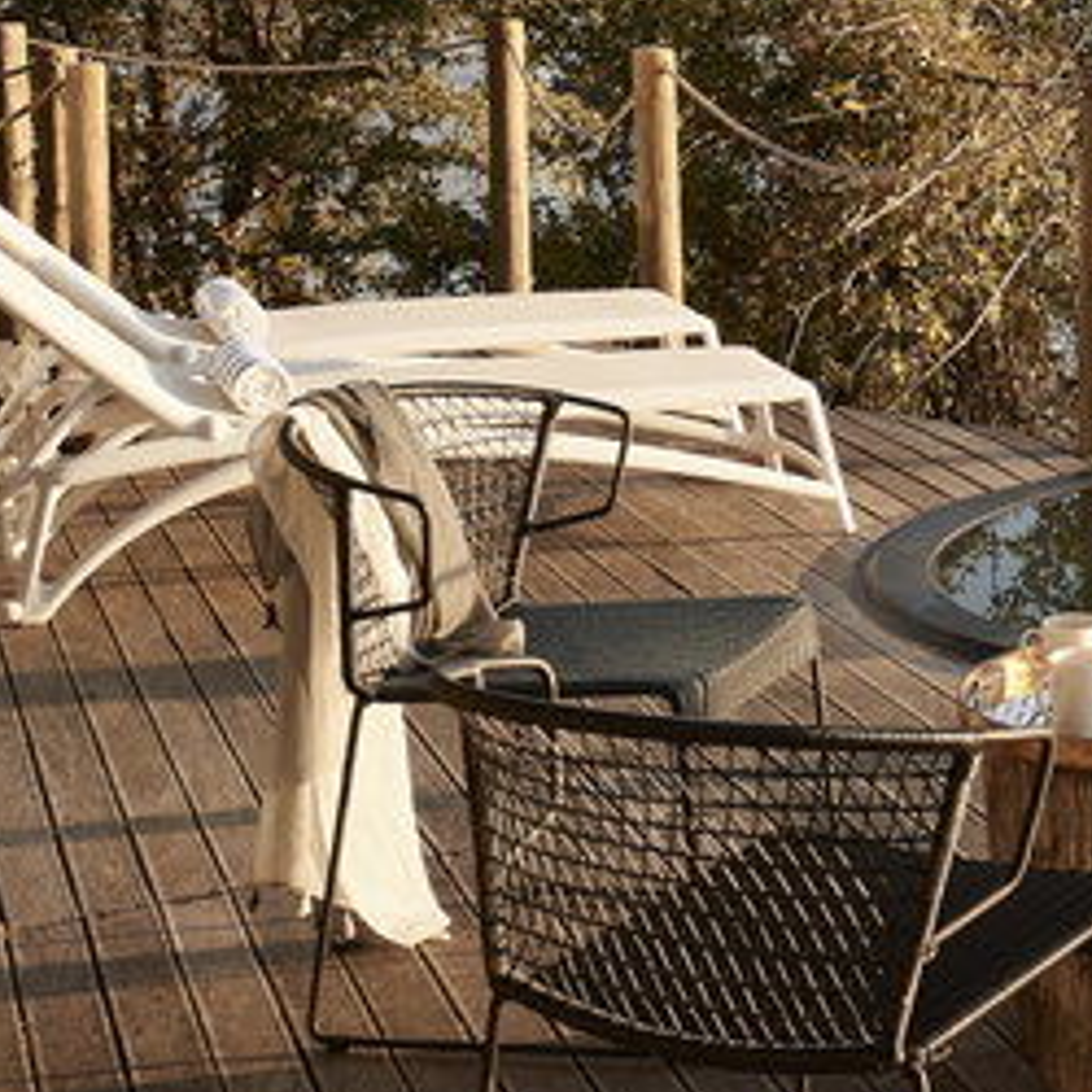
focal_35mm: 79
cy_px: 122
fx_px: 2820
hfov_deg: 19.4
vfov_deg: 21.5
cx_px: 1581
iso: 100
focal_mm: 29
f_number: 11
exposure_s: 1/125
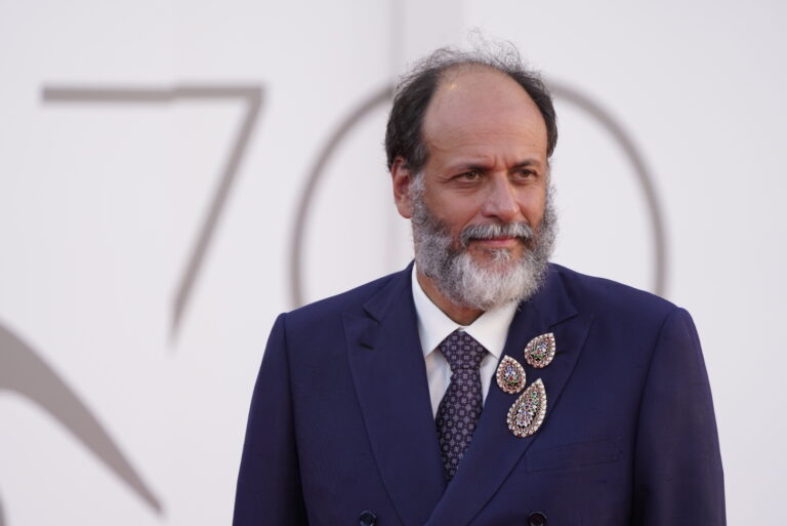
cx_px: 394
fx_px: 5599
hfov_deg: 8.0
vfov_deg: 5.4
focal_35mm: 256
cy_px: 263
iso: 800
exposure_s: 1/320
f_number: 5.6
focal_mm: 256
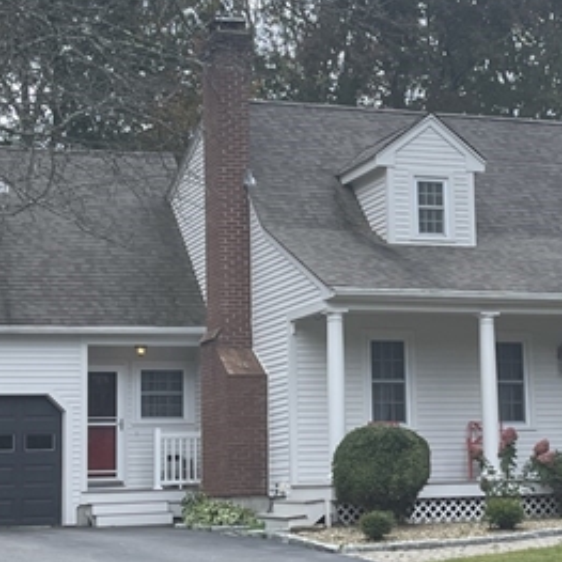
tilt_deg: +7.1
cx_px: 404
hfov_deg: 20.1
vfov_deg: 20.2
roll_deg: +1.3
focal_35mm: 86
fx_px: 1580
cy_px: 263
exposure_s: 1/1109
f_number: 1.6
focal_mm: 5.1
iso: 32
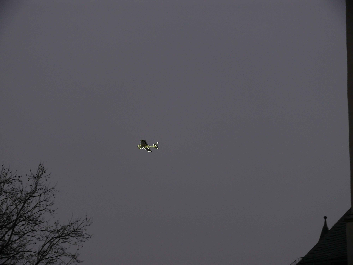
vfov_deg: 18.9
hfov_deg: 25.0
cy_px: 132
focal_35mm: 78
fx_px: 795
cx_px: 176
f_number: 3.2
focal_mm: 16.5
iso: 100
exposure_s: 1/125
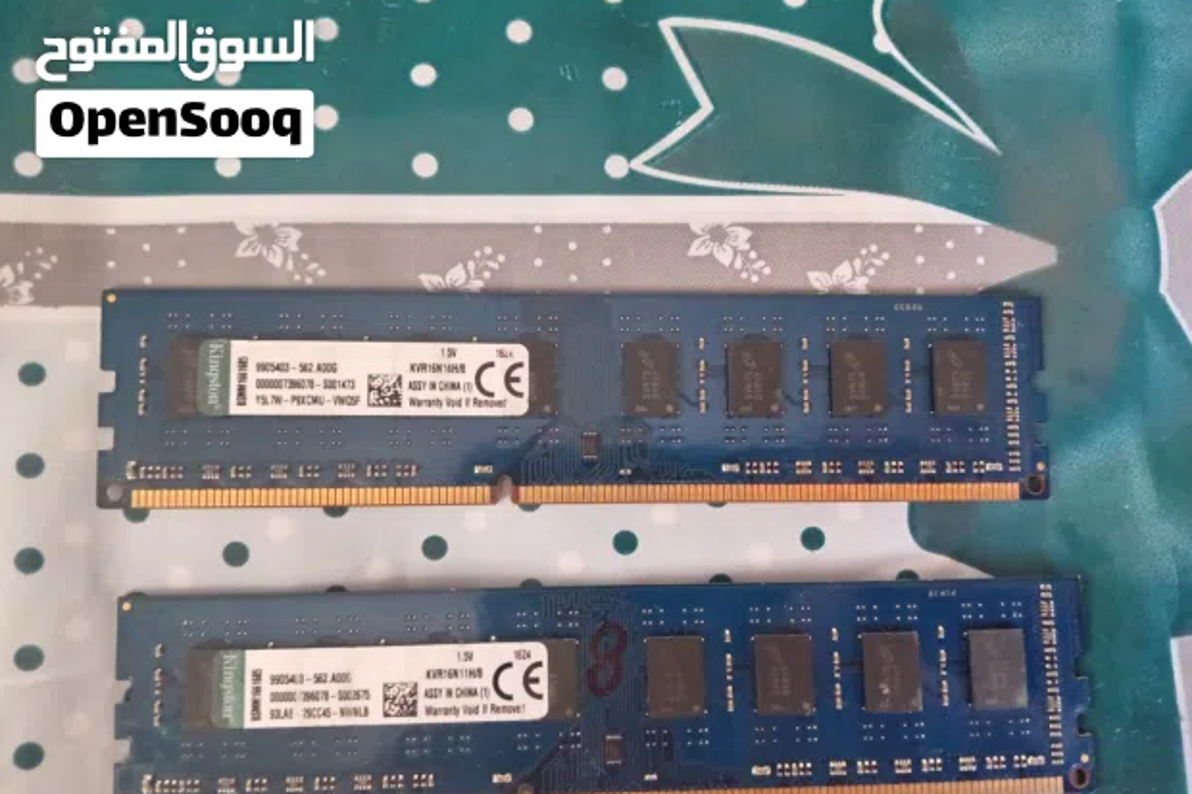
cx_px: 604
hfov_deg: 63.7
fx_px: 960
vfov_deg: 44.9
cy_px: 434
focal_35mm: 29
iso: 3720
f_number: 1.8
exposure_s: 1/25
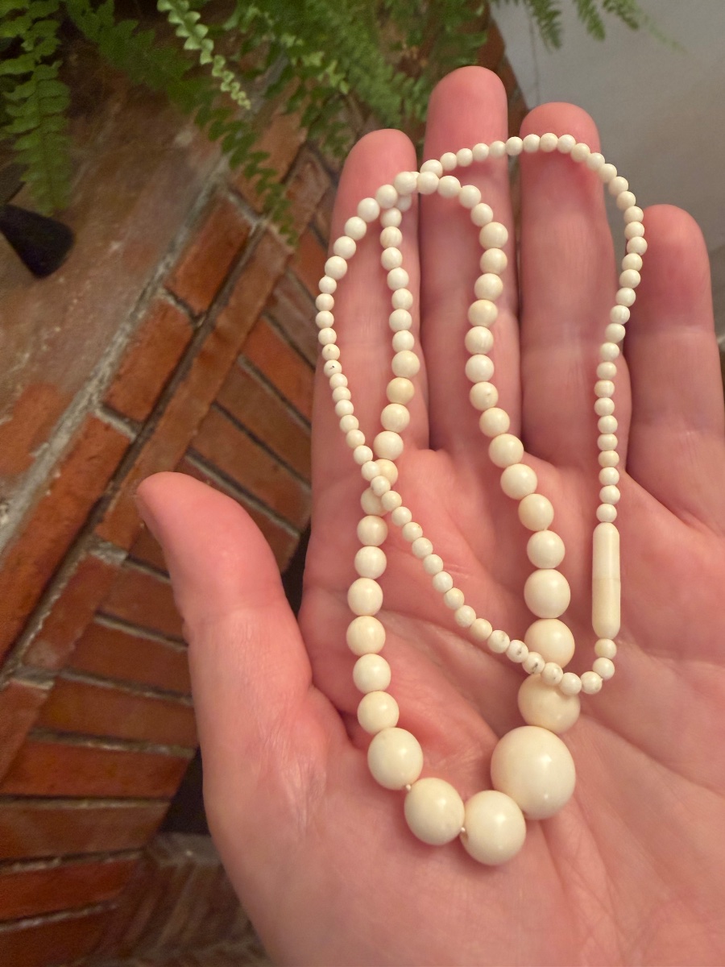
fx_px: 726
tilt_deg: -50.6
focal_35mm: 26
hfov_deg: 53.1
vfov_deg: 67.3
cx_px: 362
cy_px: 484
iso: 320
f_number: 2.2
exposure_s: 1/50
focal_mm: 2.22
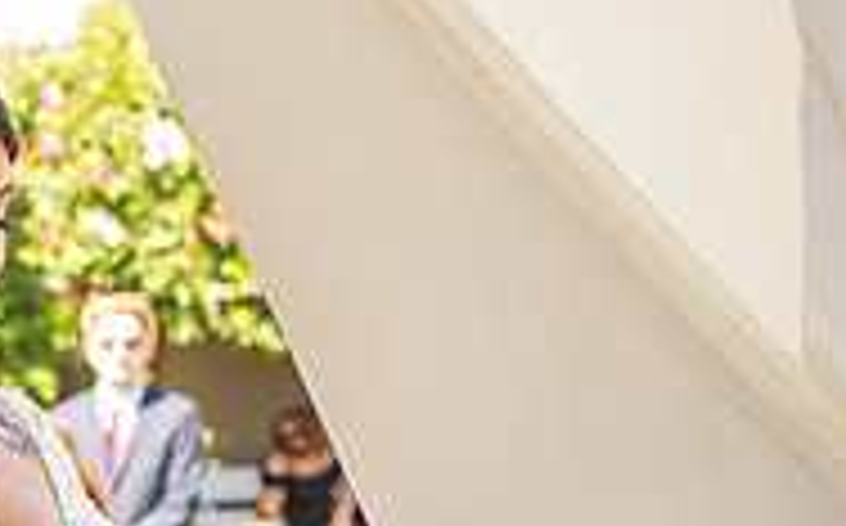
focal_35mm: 173
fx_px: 3984
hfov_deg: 11.6
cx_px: -454
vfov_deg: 7.5
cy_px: 537
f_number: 4
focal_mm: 55
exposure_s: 1/100
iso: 100
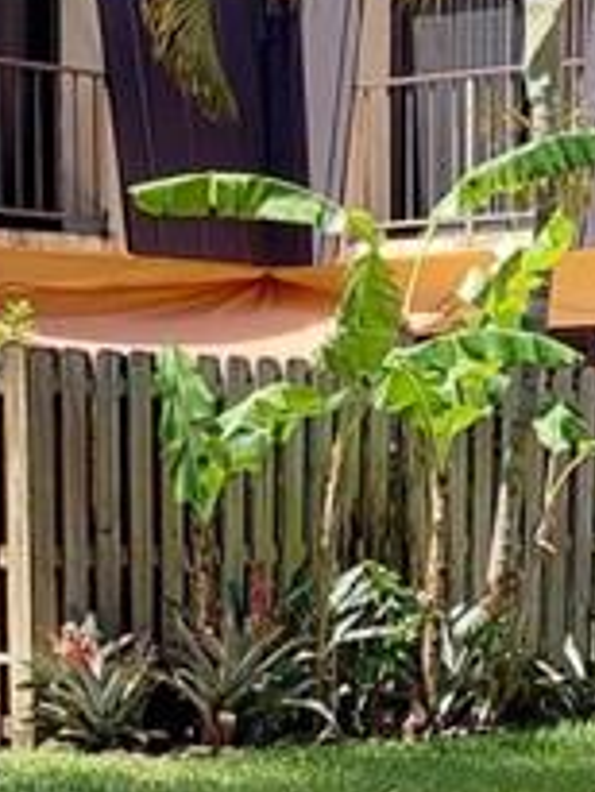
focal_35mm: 146
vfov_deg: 12.5
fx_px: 3343
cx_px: 197
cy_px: 1333
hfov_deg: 10.2
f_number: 1.8
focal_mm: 4.69
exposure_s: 1/653
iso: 50
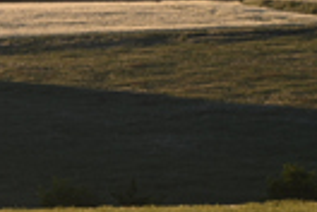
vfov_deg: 2.9
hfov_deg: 4.4
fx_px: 4147
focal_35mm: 471
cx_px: -55
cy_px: -73
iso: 450
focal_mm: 135
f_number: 6.3
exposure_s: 1/1000
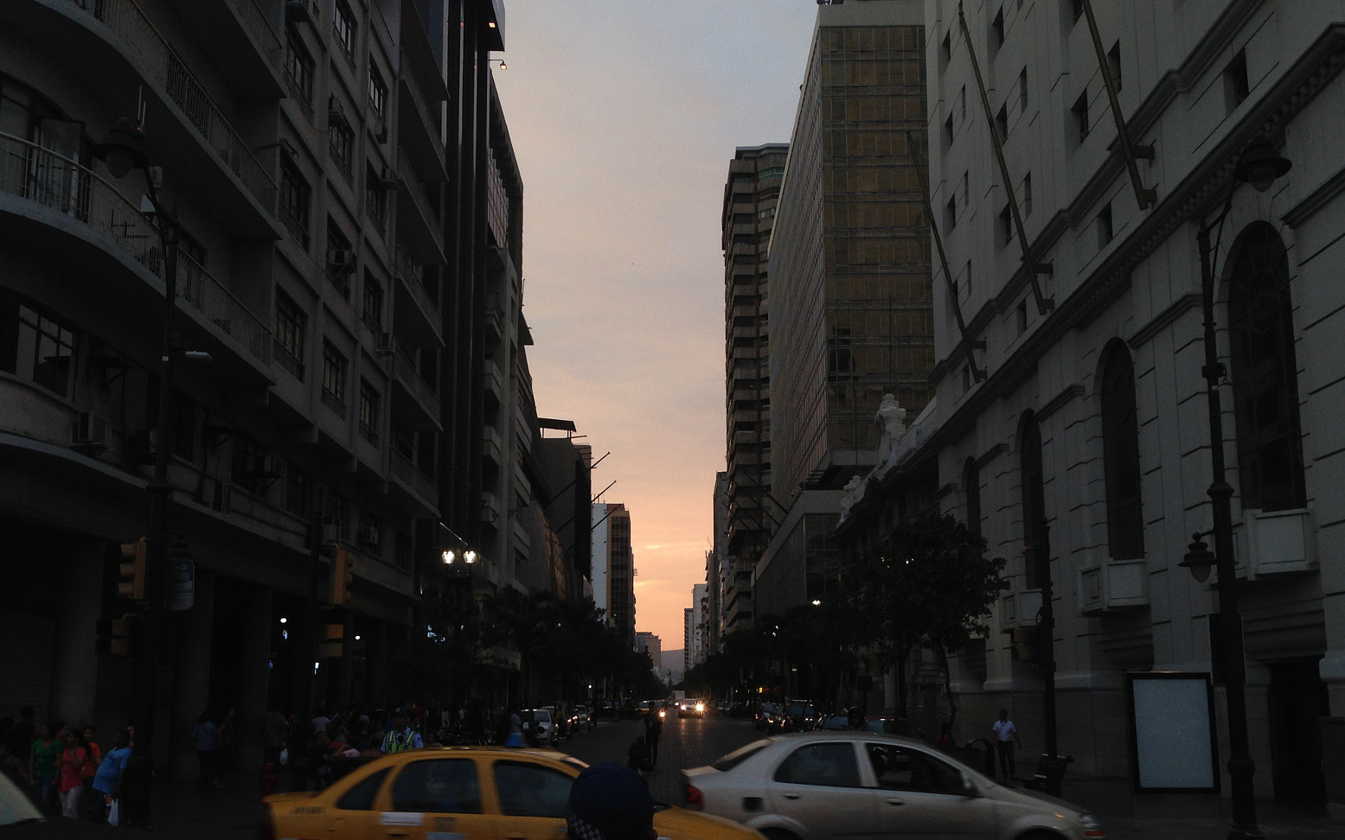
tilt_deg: +9.3
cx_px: 669
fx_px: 1320
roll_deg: -1.6
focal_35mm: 36
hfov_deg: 54.0
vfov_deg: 35.2
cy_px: 512
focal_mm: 4.12
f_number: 2.4
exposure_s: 1/120
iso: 50
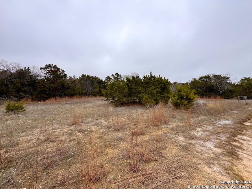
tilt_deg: -3.4
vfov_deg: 85.7
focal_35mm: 14
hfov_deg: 102.1
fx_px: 102
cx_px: 126
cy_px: 94
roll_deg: +0.0
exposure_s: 1/1236
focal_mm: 2.22
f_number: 2.2
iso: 50
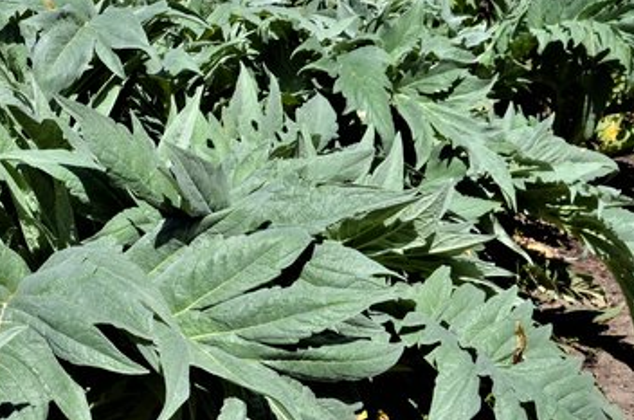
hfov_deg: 23.0
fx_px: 1496
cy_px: 323
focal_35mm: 85
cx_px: 11
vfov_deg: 15.9
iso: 400
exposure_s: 1/500
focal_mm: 25
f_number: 11
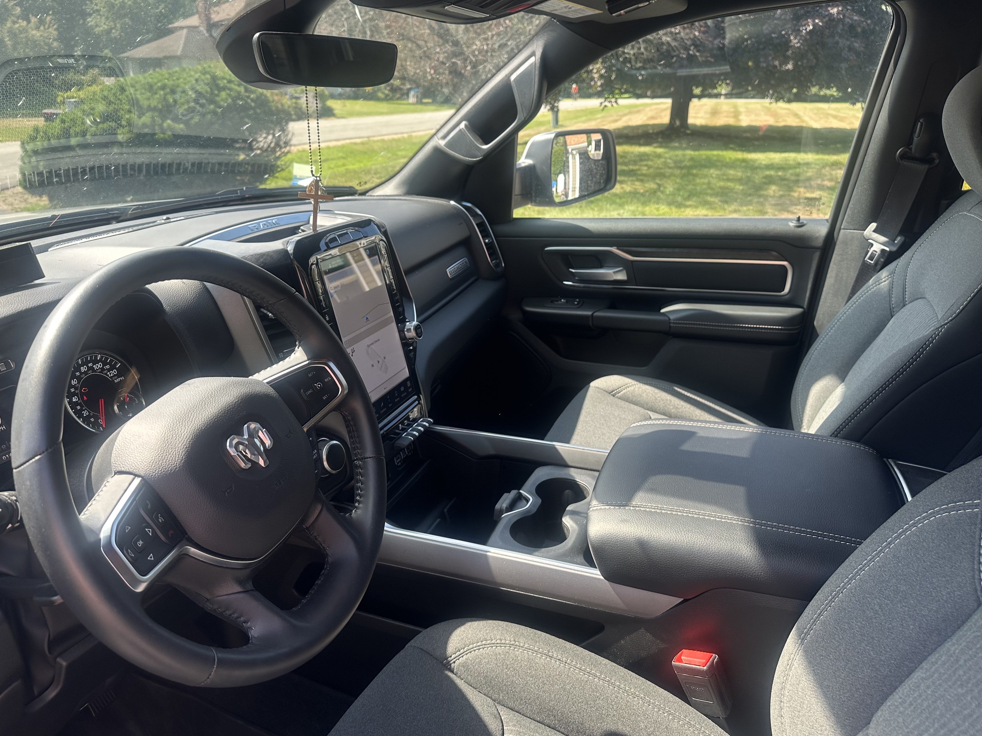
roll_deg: -1.3
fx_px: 738
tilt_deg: -17.1
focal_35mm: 26
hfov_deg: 67.3
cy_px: 349
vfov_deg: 53.0
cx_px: 476
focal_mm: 6.86
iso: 80
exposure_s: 1/439
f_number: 1.78
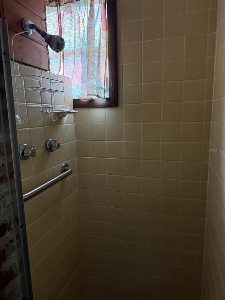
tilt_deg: -10.1
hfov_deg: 56.8
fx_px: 208
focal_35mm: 24
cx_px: 112
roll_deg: +0.6
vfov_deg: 71.6
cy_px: 150
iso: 1000
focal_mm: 6.76
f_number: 1.78
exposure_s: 1/39
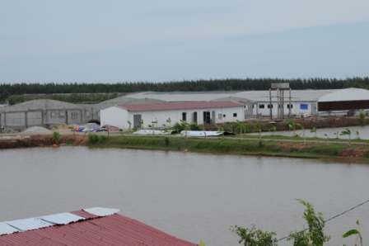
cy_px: 123
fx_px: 953
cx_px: 184
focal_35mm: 93
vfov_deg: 14.7
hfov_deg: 21.9
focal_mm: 62
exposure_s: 1/400
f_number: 10
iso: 200
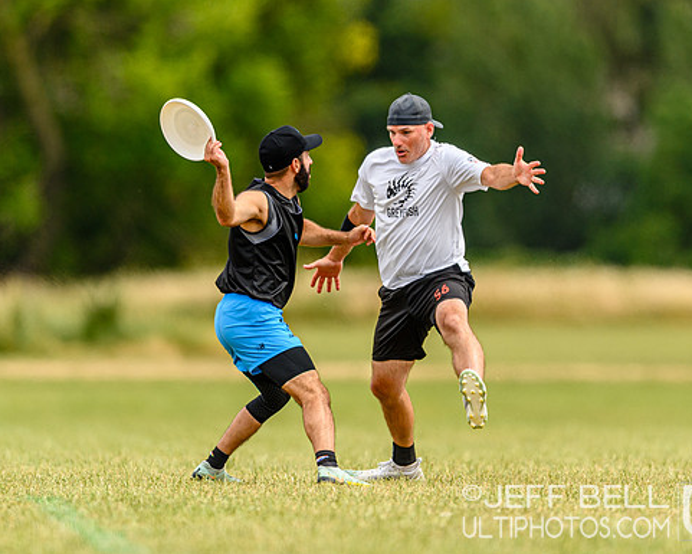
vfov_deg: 2.3
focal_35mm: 679
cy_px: 277
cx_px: 367
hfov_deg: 2.8
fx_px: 13909
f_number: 3.2
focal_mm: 400
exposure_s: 1/1250
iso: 125
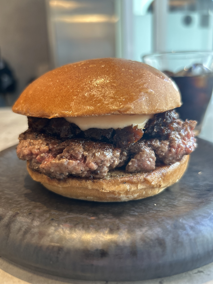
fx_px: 213
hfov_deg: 53.1
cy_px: 142
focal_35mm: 26
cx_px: 106
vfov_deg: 67.3
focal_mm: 5.7
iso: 100
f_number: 1.5
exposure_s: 1/50
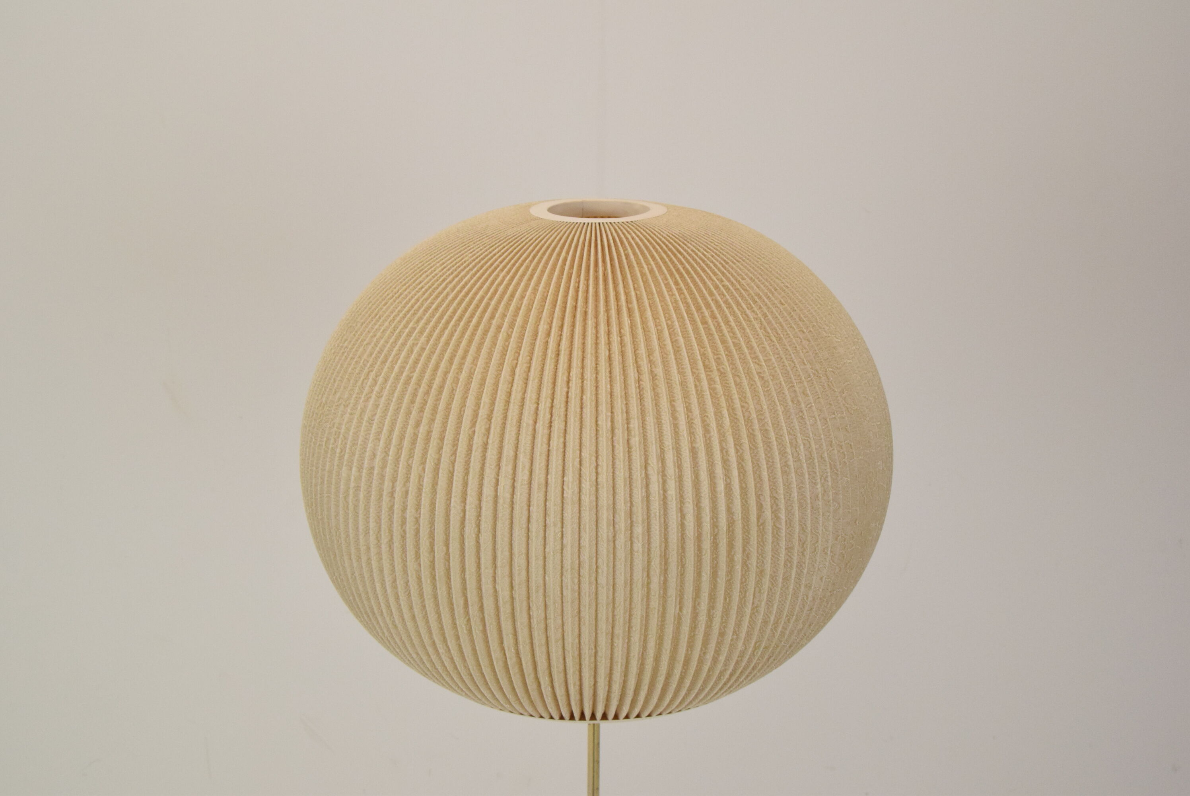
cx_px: 595
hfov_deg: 49.5
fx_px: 1290
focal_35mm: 39
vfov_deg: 34.3
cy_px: 398
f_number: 13
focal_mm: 26
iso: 1600
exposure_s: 1/100
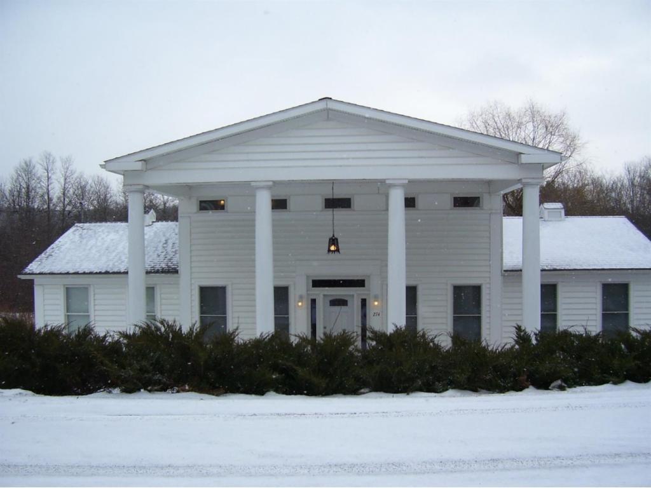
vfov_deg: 41.8
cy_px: 244
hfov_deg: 54.0
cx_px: 326
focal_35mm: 34
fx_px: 639
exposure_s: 1/750
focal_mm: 5.6
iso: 80
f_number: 2.7
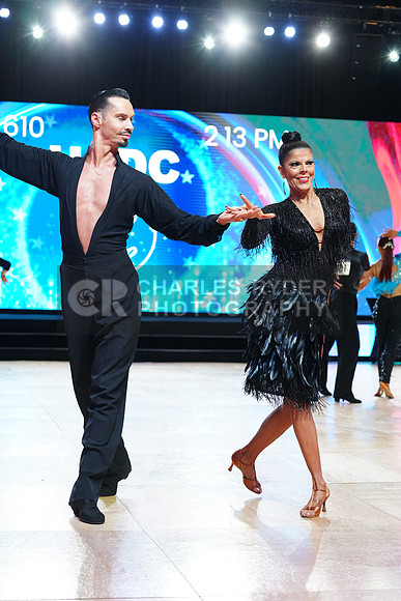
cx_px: 200
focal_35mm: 70
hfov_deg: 19.5
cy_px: 300
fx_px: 1169
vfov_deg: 28.8
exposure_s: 1/250
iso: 2500
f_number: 4
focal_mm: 70
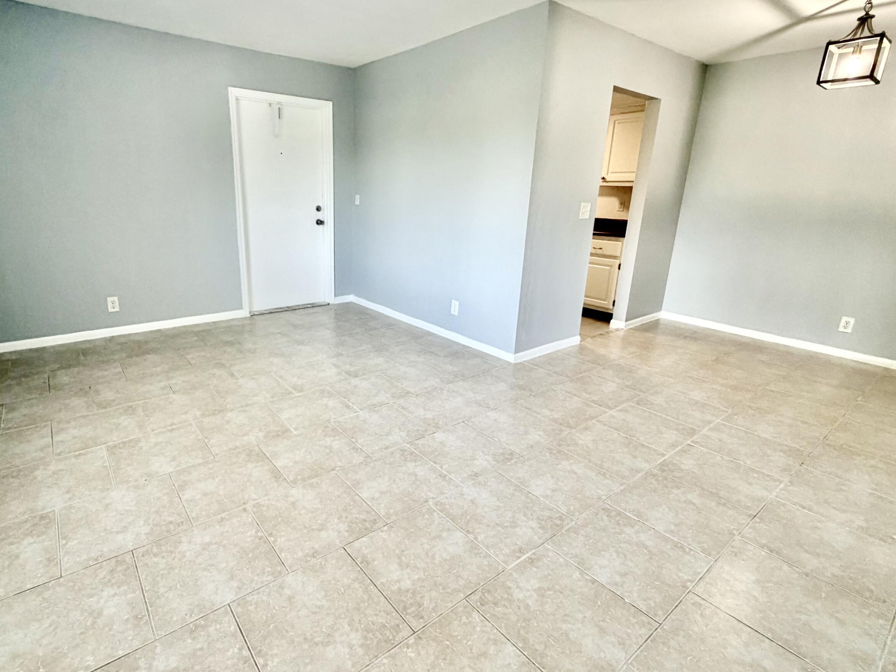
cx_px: 391
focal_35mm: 18
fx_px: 466
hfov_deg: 87.3
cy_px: 317
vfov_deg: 71.5
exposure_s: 1/120
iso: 320
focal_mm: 2.22
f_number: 2.2
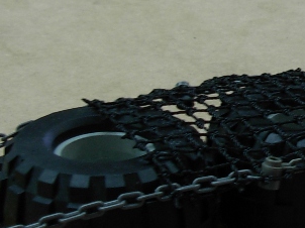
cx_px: 400
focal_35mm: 129
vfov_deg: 11.4
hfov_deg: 14.6
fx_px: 1136
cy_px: 54
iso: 79
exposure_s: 1/8.2
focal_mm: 6.3
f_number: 2.9
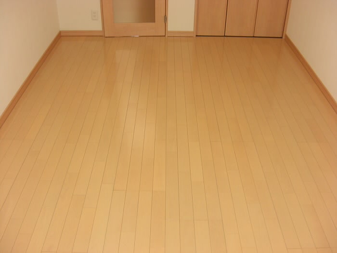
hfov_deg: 49.0
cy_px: 126
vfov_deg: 37.7
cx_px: 168
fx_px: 370
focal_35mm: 38
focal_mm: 7.9
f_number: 2.8
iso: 200
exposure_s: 1/60
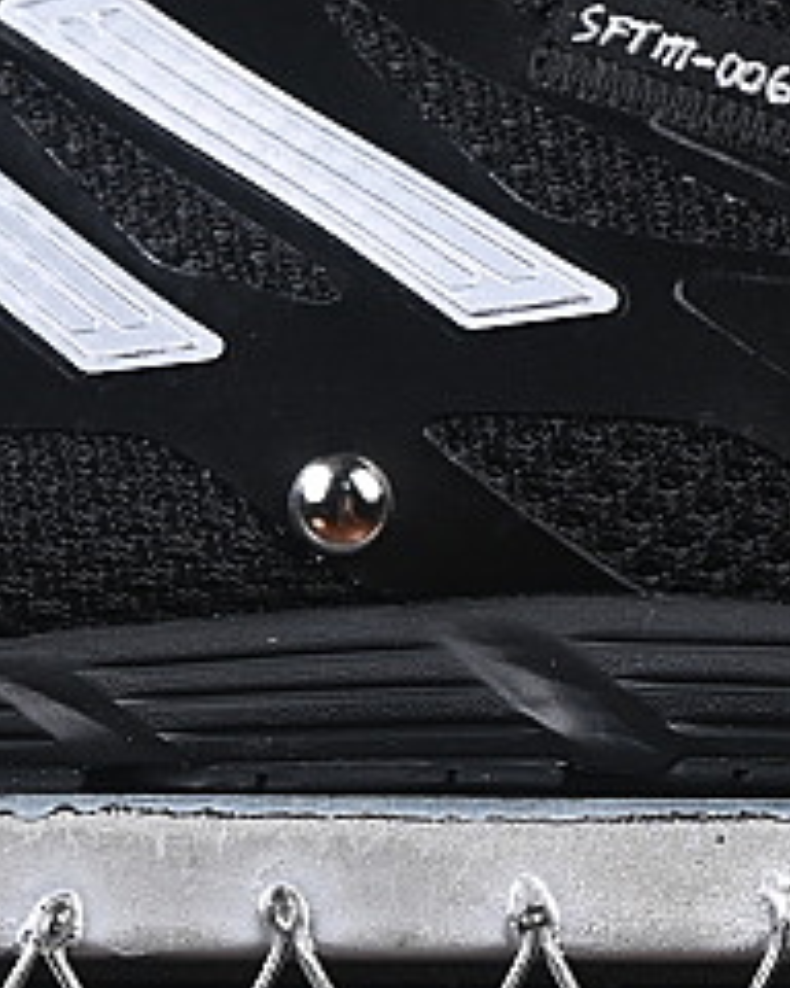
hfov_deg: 4.9
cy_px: -136
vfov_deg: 6.1
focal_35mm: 317
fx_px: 9265
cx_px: 156
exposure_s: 1/60
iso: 160
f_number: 6.3
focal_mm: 50
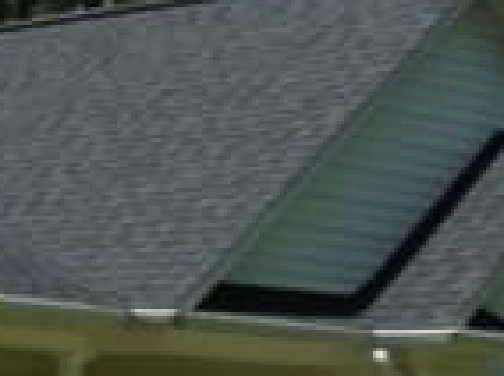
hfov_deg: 8.4
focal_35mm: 188
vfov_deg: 7.8
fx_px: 2733
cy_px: 422
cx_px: -1132
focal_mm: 4.6
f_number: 5.6
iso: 64
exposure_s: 1/400
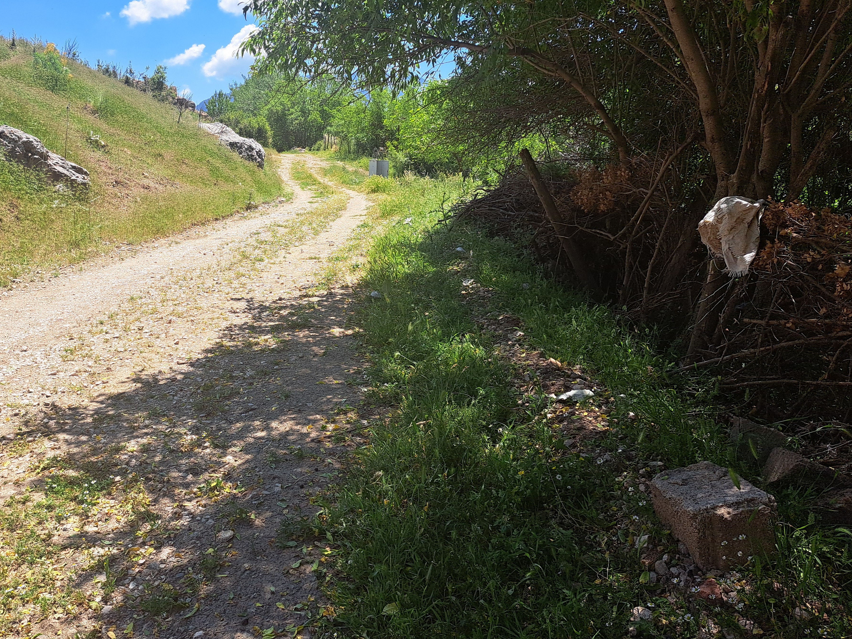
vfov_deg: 45.3
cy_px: 278
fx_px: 763
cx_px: 323
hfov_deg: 57.7
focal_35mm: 31
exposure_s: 1/1305
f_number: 1.8
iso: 50
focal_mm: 5.23
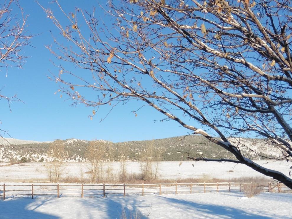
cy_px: 172
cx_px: 90
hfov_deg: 46.8
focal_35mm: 39
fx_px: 329
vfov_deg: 35.7
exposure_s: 1/800
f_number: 4
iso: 100
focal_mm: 4.3
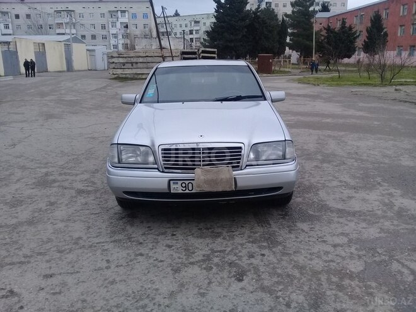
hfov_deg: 58.4
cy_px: 156
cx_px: 208
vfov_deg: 45.4
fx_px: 373
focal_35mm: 31
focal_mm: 3.3
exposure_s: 1/462
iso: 50
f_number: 2.2
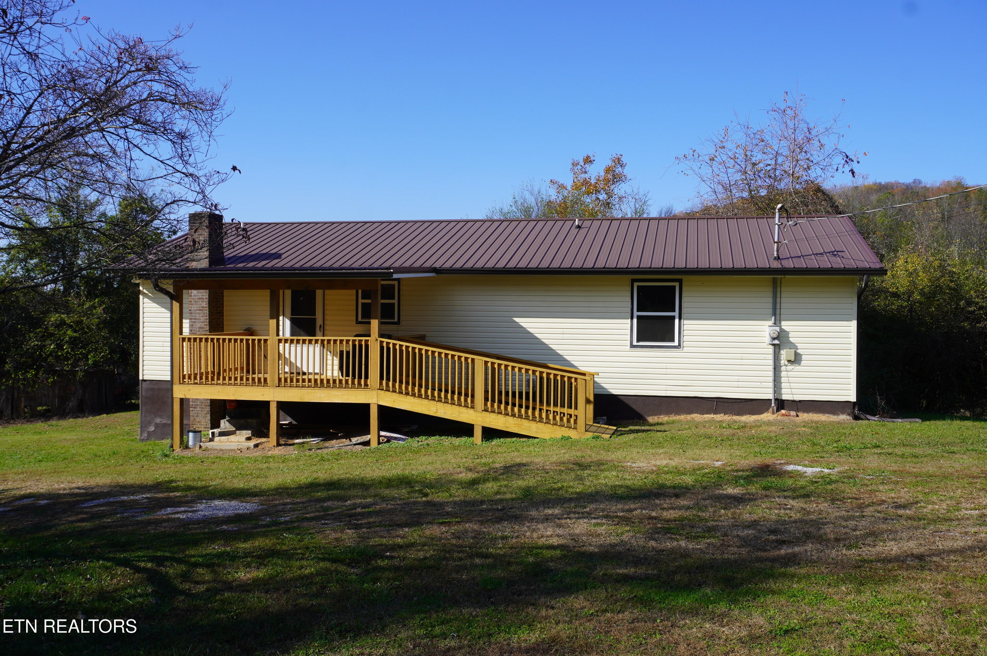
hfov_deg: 59.5
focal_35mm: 32
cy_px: 328
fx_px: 863
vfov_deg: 41.6
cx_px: 494
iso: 100
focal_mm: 21
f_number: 10
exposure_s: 1/160
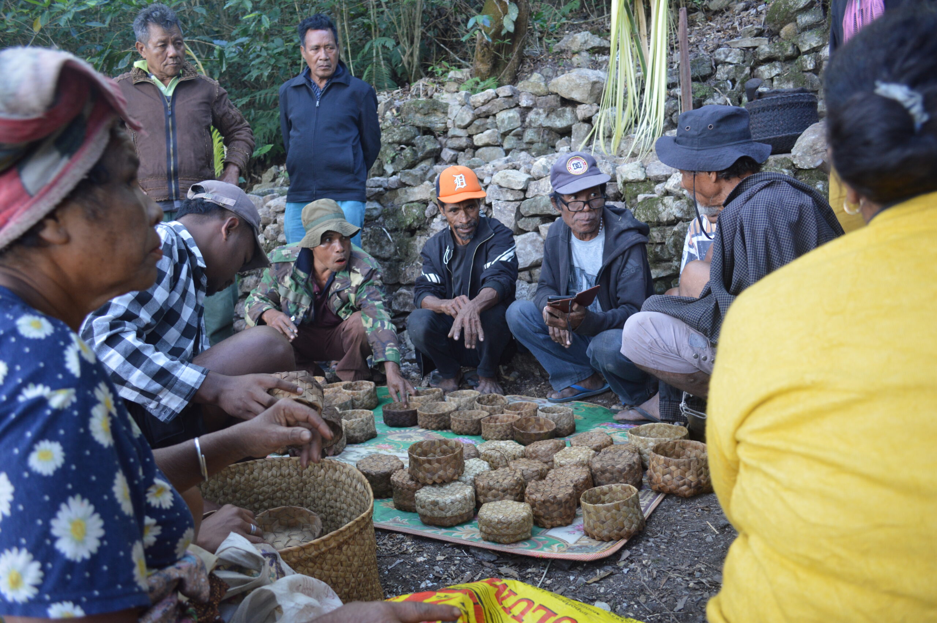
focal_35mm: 27
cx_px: 468
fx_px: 702
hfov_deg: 67.4
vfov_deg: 47.8
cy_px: 312
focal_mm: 18
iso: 400
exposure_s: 1/60
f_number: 4
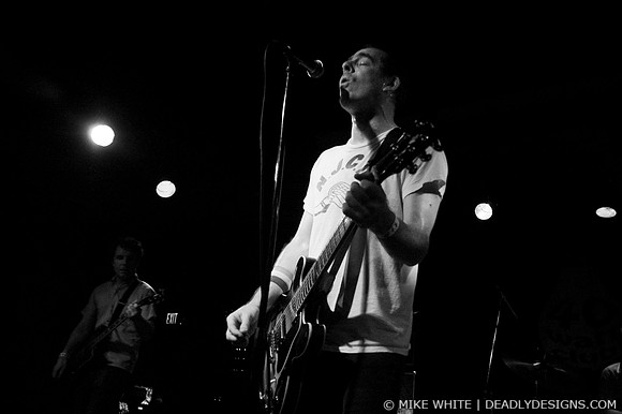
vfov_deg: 43.6
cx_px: 311
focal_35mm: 30
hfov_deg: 62.0
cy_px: 207
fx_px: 518
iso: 800
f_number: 2.8
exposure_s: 1/60
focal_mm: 20
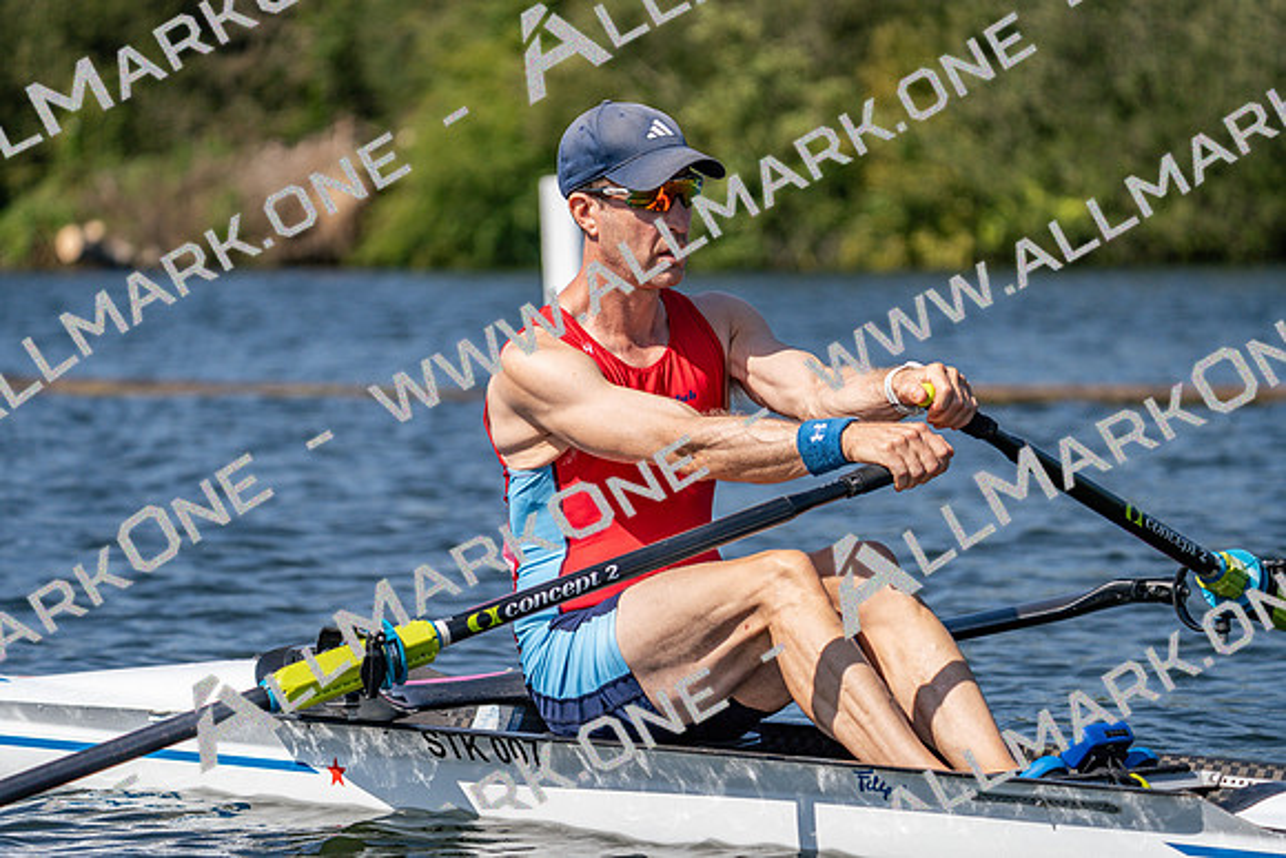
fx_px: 7146
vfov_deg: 6.9
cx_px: 643
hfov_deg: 10.3
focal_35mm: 200
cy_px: 429
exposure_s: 1/2000
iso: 200
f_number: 5.6
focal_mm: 200
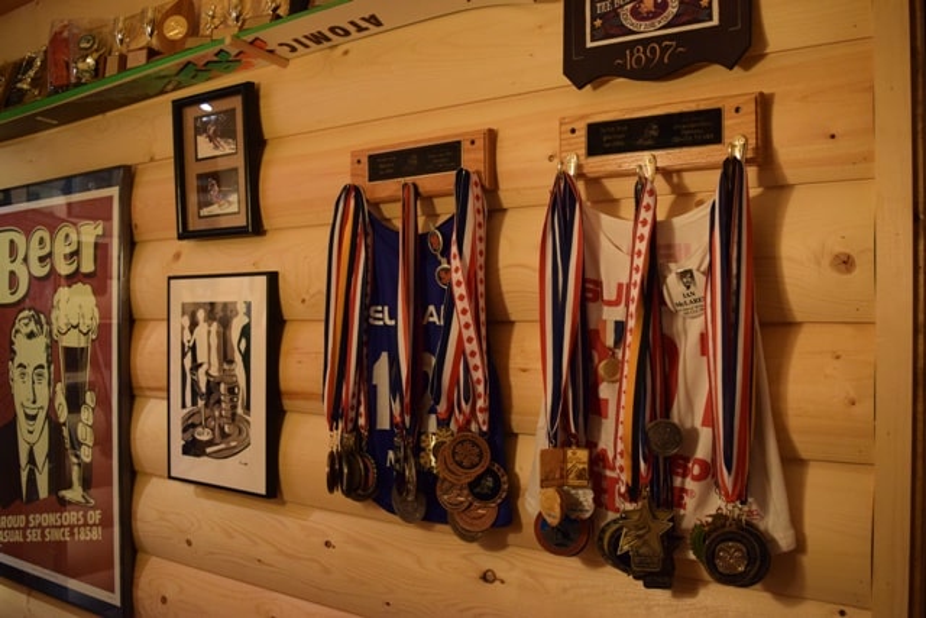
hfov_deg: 57.2
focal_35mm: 33
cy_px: 309
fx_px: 849
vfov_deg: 40.0
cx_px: 463
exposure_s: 1/60
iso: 2500
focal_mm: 22
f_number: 3.8
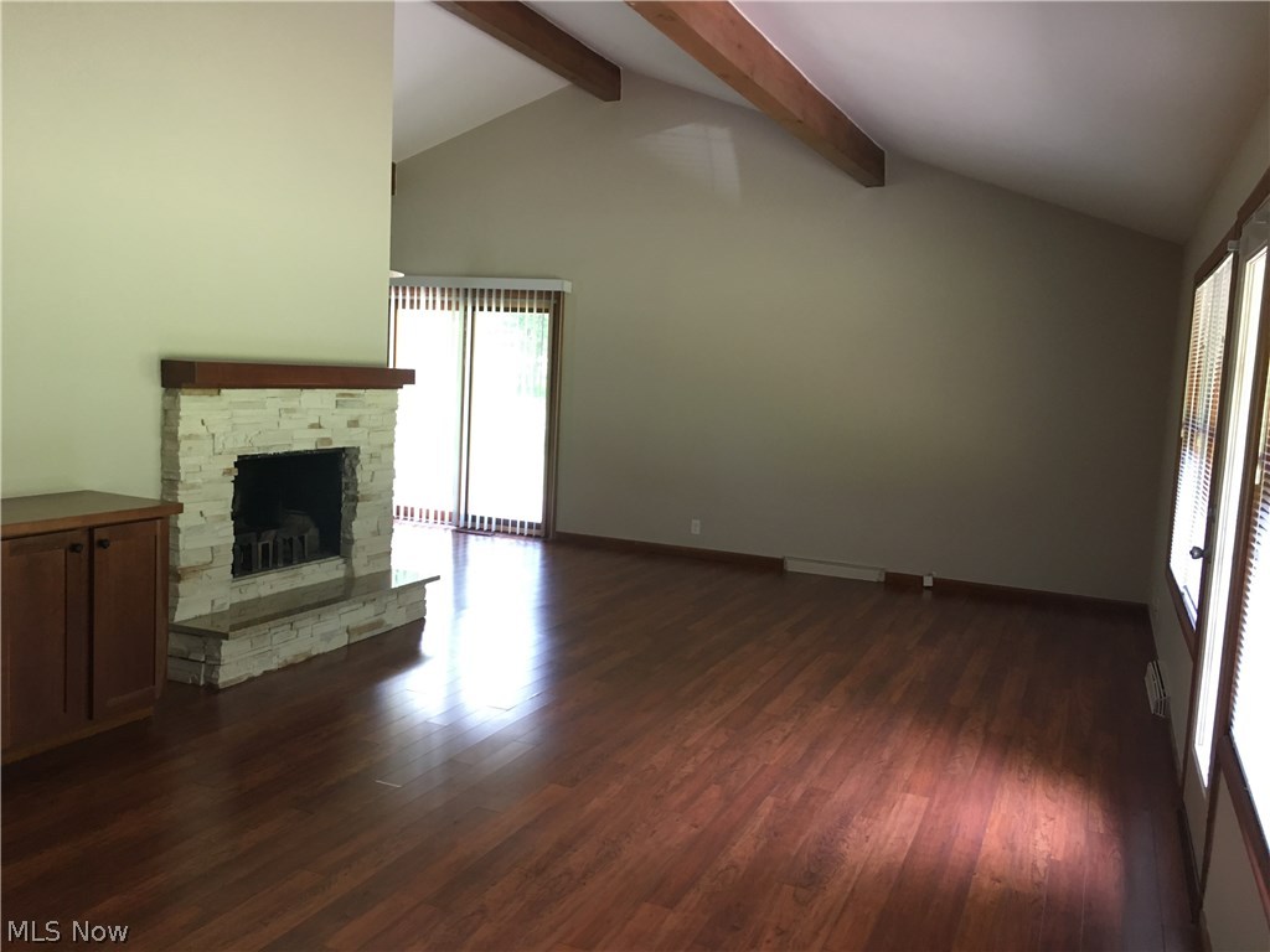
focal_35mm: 29
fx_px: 1064
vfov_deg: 48.2
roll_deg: -2.8
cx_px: 635
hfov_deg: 61.7
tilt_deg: -6.2
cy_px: 476
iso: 100
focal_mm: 4.15
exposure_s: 1/30
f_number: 2.2
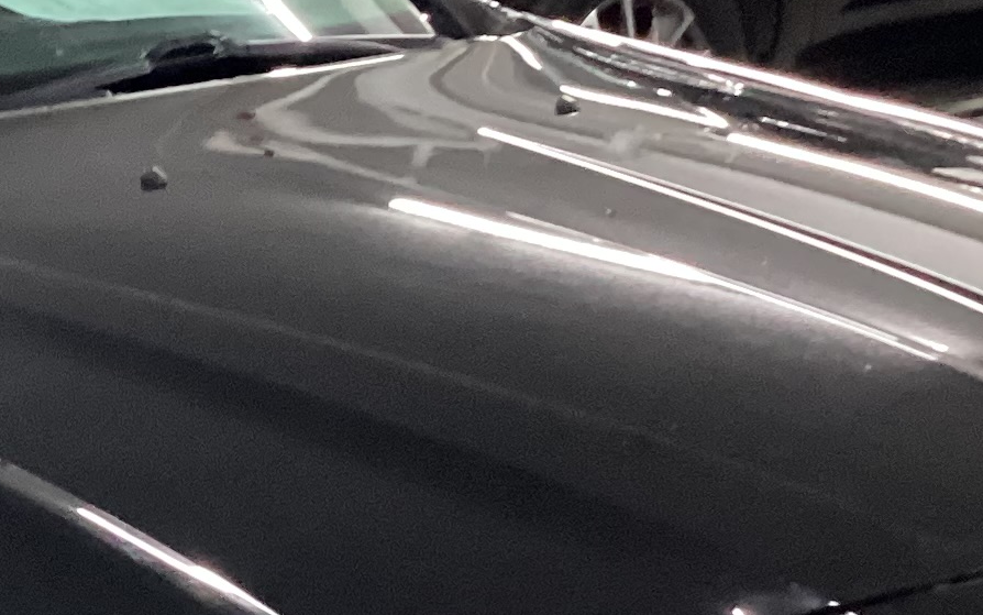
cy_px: 524
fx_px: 3215
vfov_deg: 10.9
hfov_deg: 16.8
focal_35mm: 120
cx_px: -106
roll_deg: +0.0
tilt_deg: -19.3
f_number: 2.4
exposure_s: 1/40
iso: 320
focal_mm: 3.3
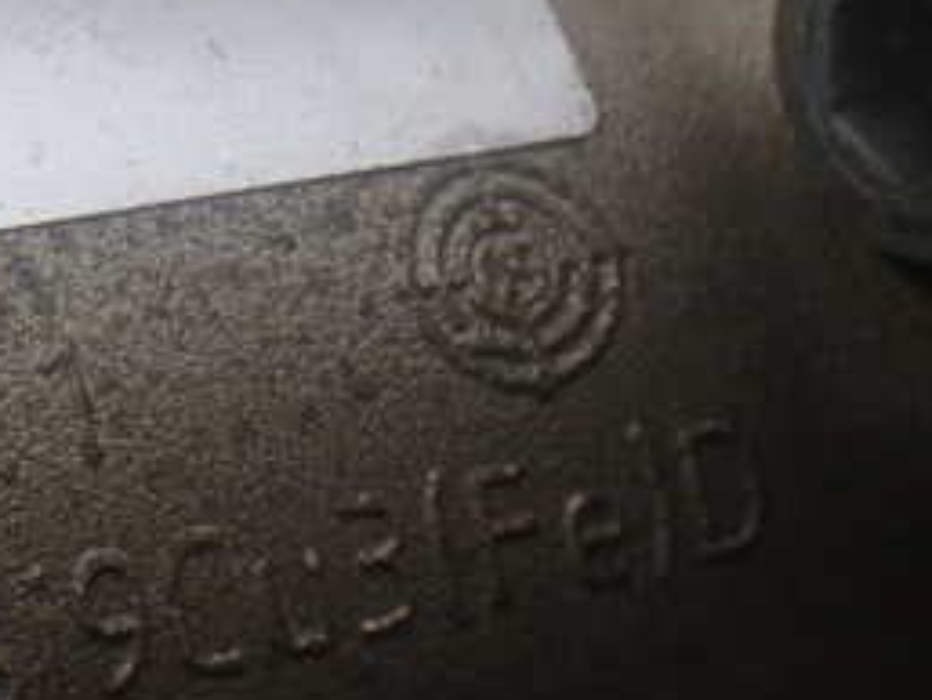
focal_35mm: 70
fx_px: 1886
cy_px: 29
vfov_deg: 20.5
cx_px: -120
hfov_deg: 25.5
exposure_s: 1/320
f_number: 3.2
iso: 100
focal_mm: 5.4
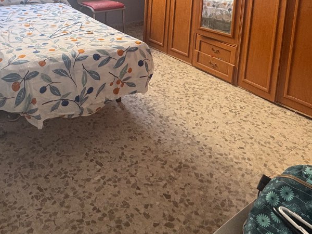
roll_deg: -2.9
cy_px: -16
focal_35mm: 35
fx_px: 315
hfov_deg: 52.3
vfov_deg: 35.5
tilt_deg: -7.2
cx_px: 128
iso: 80
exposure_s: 1/99
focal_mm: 2.22
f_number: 2.2
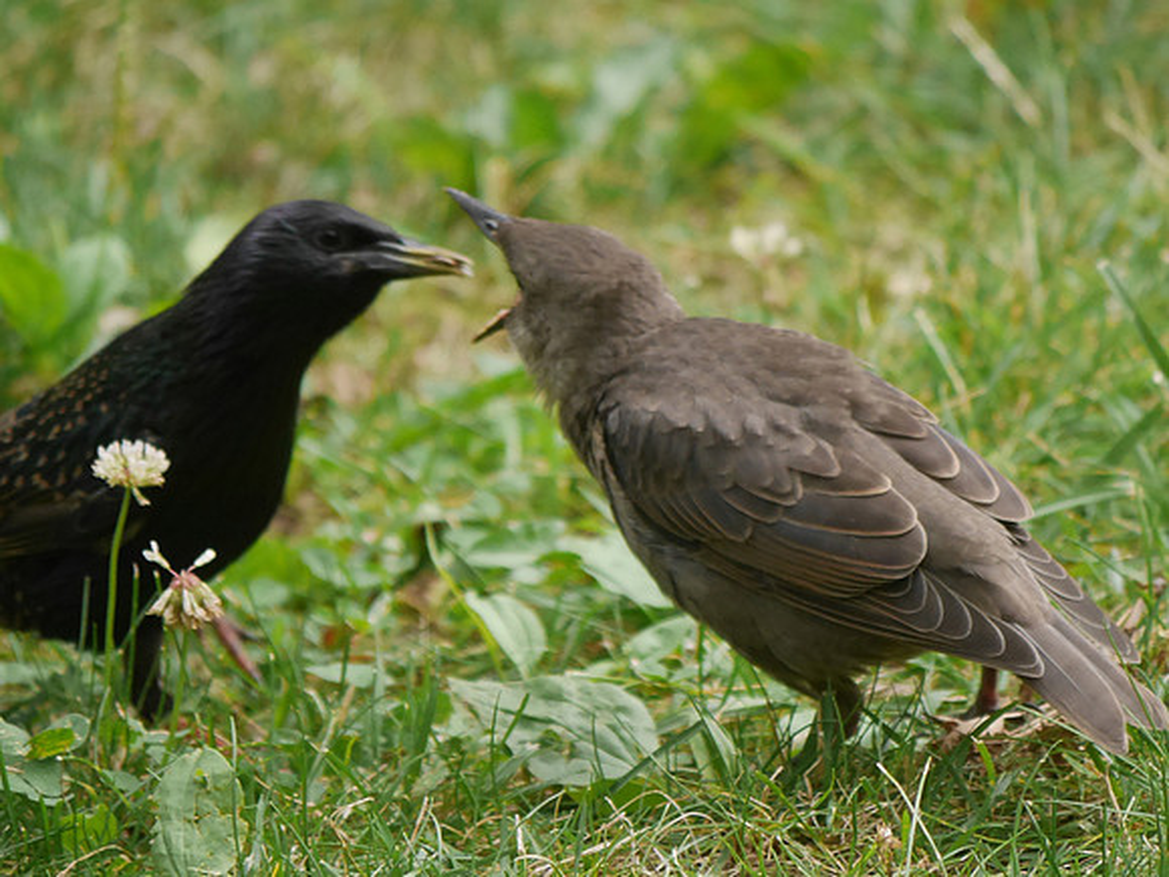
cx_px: 584
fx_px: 20262
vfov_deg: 2.5
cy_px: 438
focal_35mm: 600
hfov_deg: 3.3
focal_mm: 300
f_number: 5.6
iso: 1250
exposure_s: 1/320
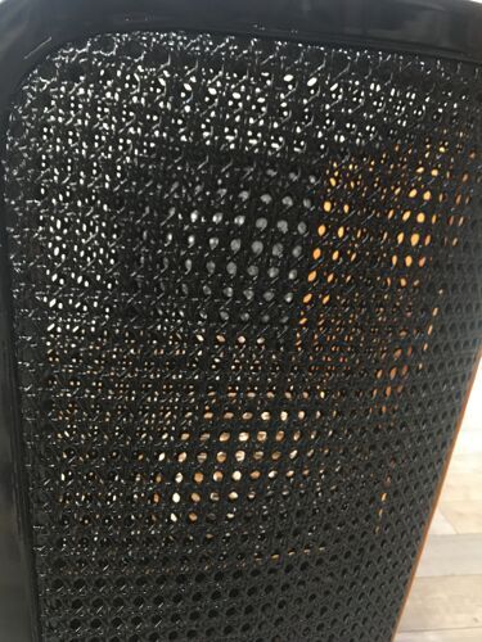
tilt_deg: -12.4
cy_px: 321
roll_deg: -0.3
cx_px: 241
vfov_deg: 61.7
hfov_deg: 48.2
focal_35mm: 29
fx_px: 538
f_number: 2.2
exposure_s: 1/25
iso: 200
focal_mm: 4.15
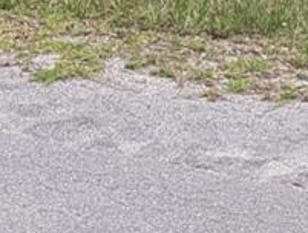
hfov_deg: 10.4
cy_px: -457
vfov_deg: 7.1
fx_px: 1696
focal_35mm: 190
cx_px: 215
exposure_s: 1/778
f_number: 1.68
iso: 20
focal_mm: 6.9
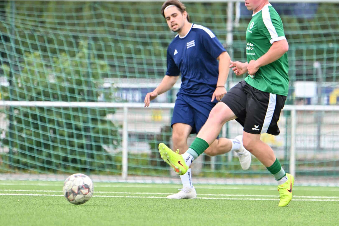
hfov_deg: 4.8
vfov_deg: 3.2
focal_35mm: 429
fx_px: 4039
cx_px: 194
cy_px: 93
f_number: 5.6
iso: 640
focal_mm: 340
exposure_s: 1/1600
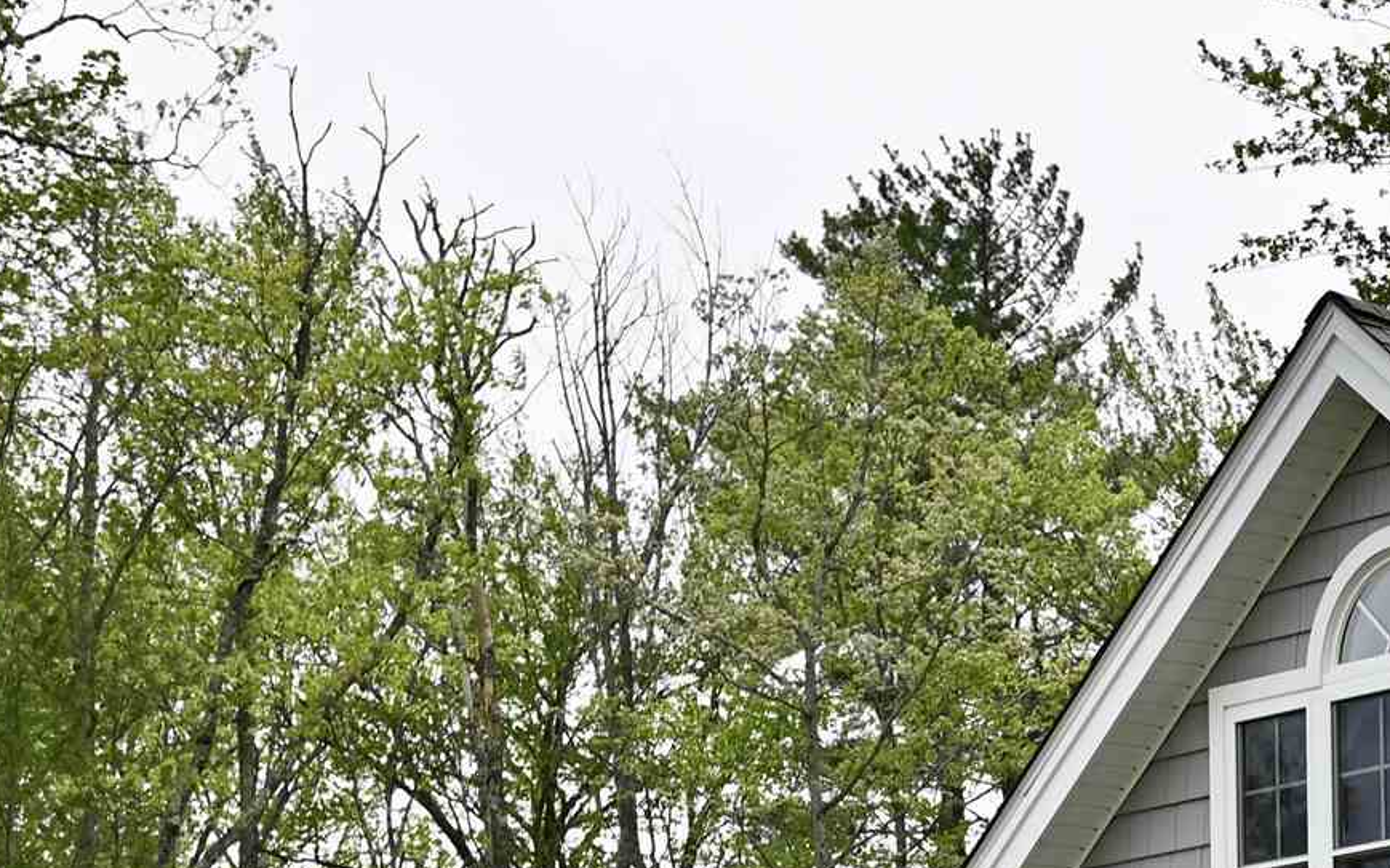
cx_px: 1924
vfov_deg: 11.6
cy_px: 1321
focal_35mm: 108
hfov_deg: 17.8
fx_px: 4091
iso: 100
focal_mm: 30
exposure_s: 1/320
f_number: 7.1
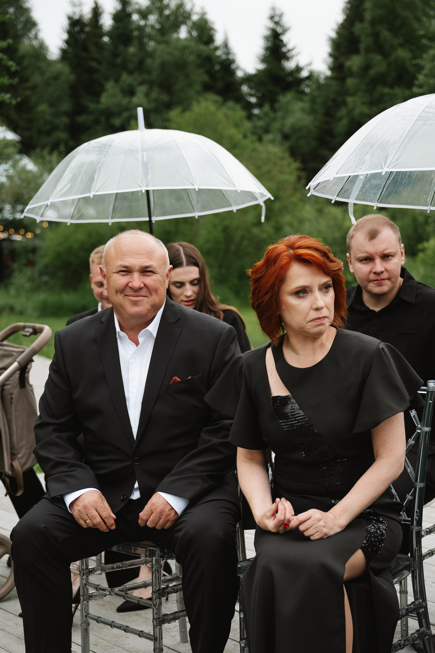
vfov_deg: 30.4
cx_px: 246
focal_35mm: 66
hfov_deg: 20.6
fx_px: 1196
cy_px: 404
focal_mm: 49
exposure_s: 1/400
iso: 80
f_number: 2.8
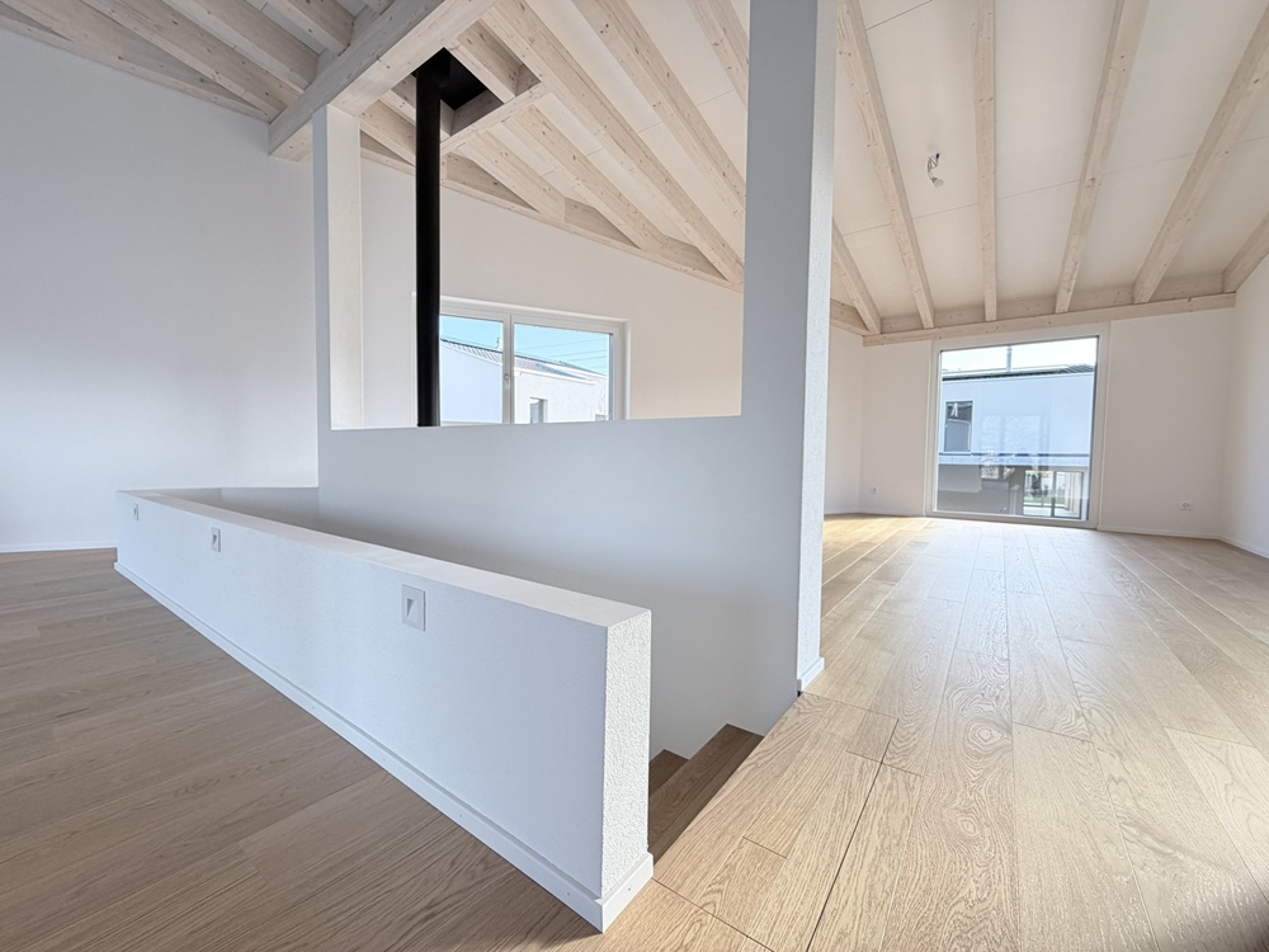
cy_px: 476
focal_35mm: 14
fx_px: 513
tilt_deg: -2.1
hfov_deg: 102.1
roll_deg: -0.2
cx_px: 634
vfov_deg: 85.7
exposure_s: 1/121
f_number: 2.2
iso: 160
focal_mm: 2.22
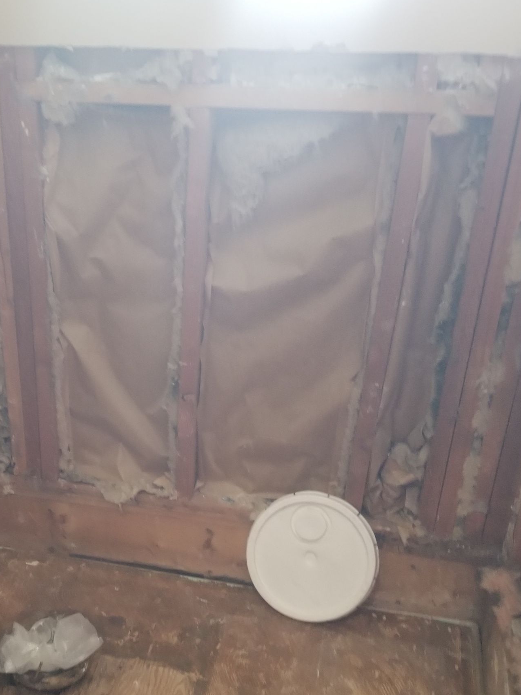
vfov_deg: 42.3
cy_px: 473
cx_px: 124
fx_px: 883
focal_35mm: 44
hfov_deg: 32.2
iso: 200
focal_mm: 4.25
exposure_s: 1/14
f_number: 1.7
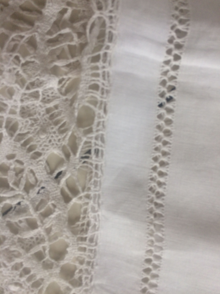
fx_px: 246
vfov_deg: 61.7
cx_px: 110
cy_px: 147
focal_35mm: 29
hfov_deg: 48.2
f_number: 2.2
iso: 50
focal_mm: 4.15
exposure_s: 1/100
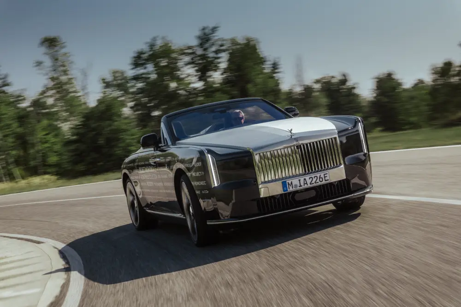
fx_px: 755
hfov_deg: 33.9
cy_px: 154
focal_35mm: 59
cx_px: 230
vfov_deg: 23.0
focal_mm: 59
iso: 50
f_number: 11
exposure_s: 1/25
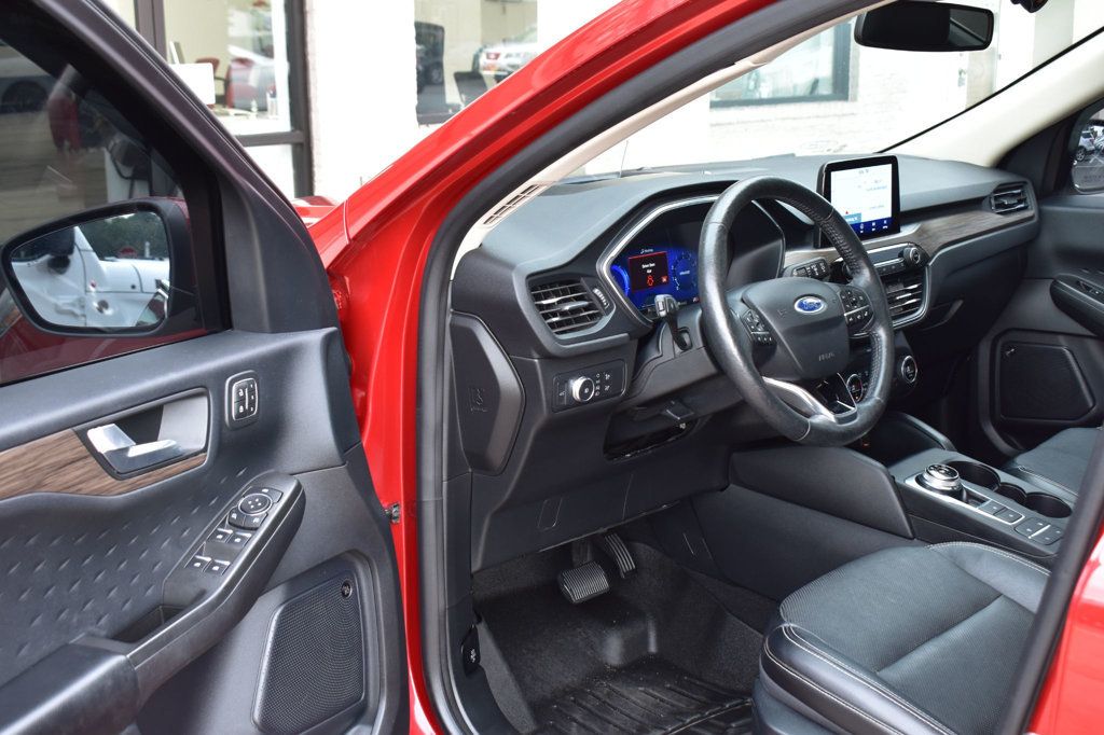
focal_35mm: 44
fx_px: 1333
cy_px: 368
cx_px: 552
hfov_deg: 45.0
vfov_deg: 30.8
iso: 400
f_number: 7.1
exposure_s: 1/25
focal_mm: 29
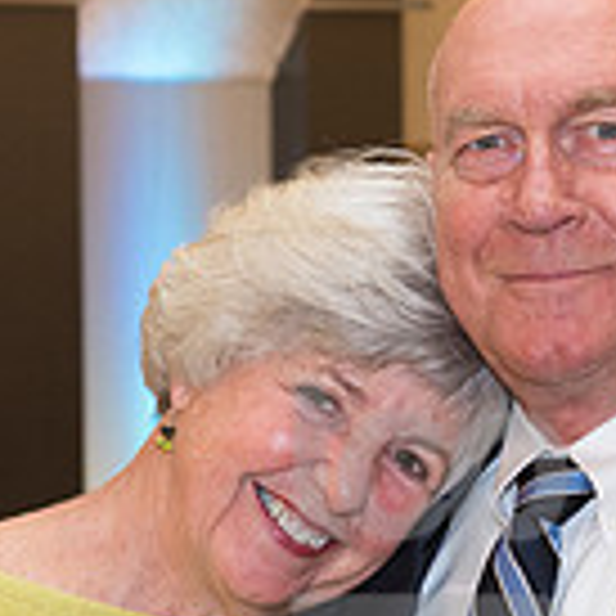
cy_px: 537
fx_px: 5939
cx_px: 432
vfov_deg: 5.9
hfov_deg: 5.9
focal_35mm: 295
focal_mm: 82
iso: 1250
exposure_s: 1/200
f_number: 7.1
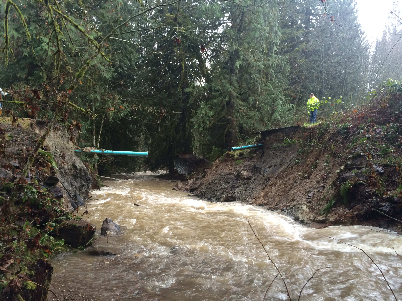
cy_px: 150
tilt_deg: +2.5
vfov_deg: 48.2
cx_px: 201
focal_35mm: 29
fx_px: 337
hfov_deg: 61.7
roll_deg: +0.0
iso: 100
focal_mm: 4.15
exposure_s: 1/30
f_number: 2.2
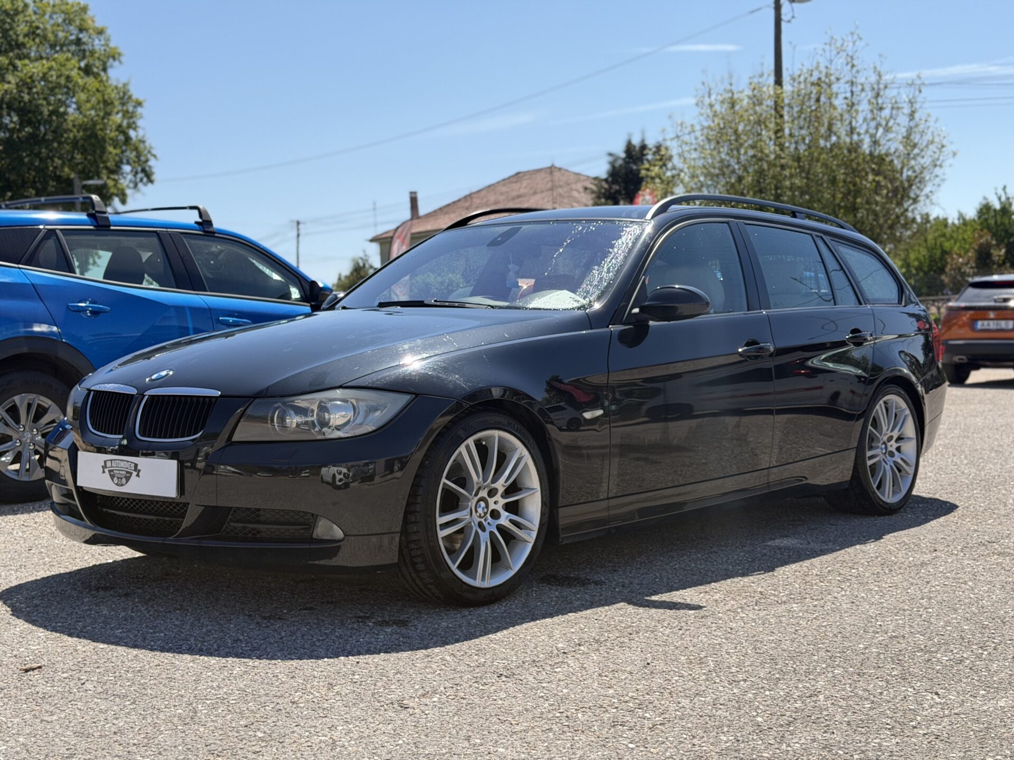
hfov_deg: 39.7
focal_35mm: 48
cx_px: 507
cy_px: 380
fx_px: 1406
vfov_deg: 30.3
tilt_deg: -1.9
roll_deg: +3.8
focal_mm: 6.76
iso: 100
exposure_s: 1/2146
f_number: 1.78
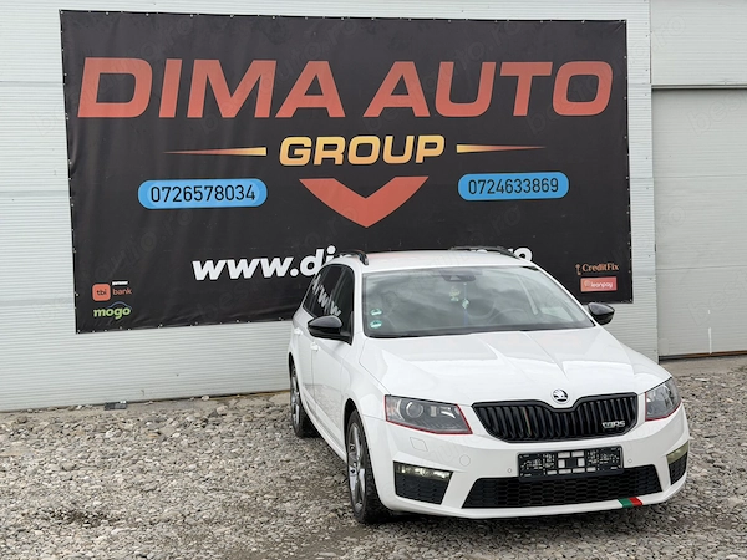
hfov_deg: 39.7
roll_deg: +2.0
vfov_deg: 30.3
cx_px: 374
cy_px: 280
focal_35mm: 48
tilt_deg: -0.1
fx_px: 1036
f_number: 1.78
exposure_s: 1/1167
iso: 64
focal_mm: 6.76
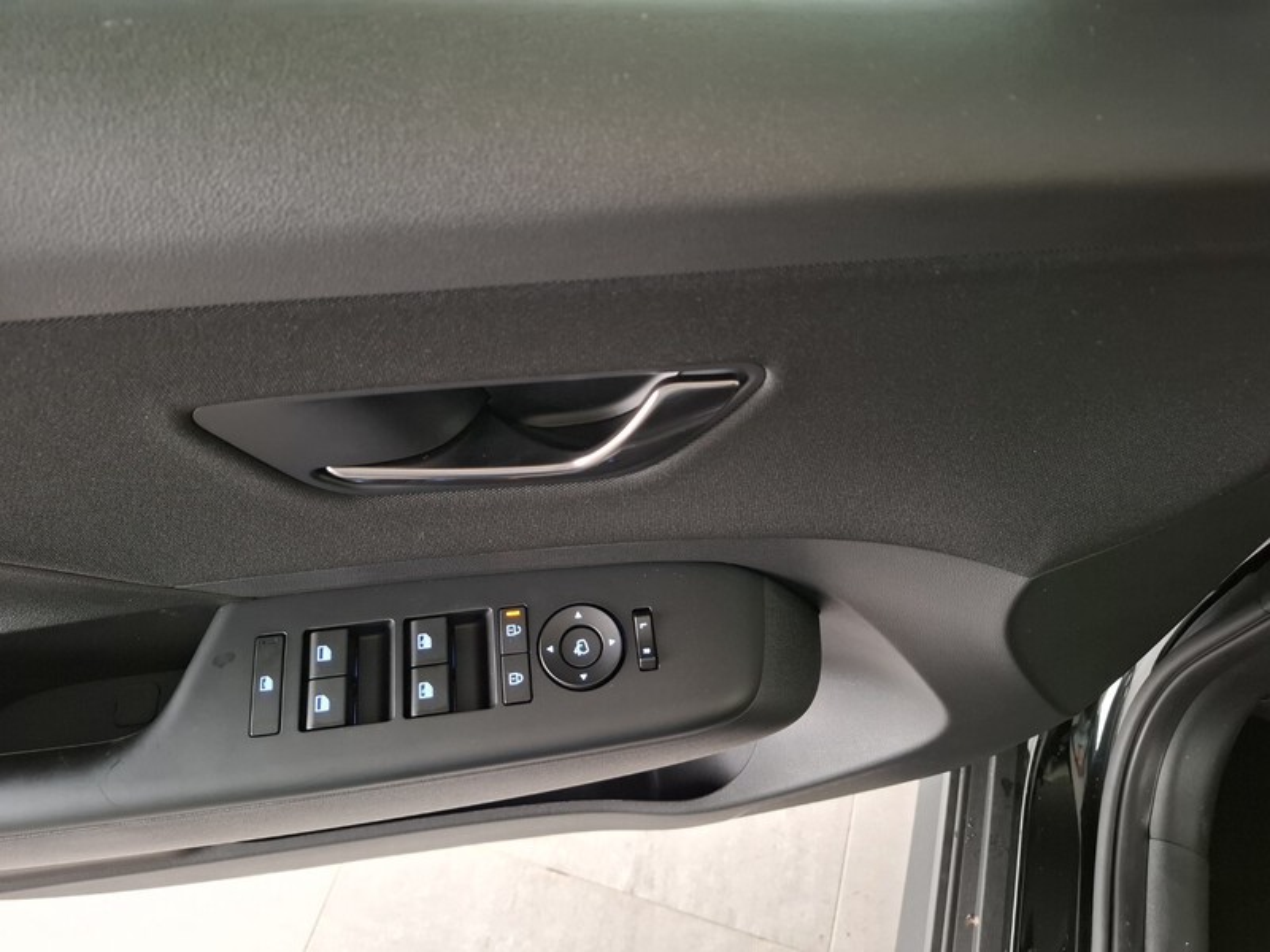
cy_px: 476
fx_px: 844
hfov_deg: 73.9
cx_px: 635
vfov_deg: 58.9
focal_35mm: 23
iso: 640
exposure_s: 1/24
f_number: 1.8
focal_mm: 5.54
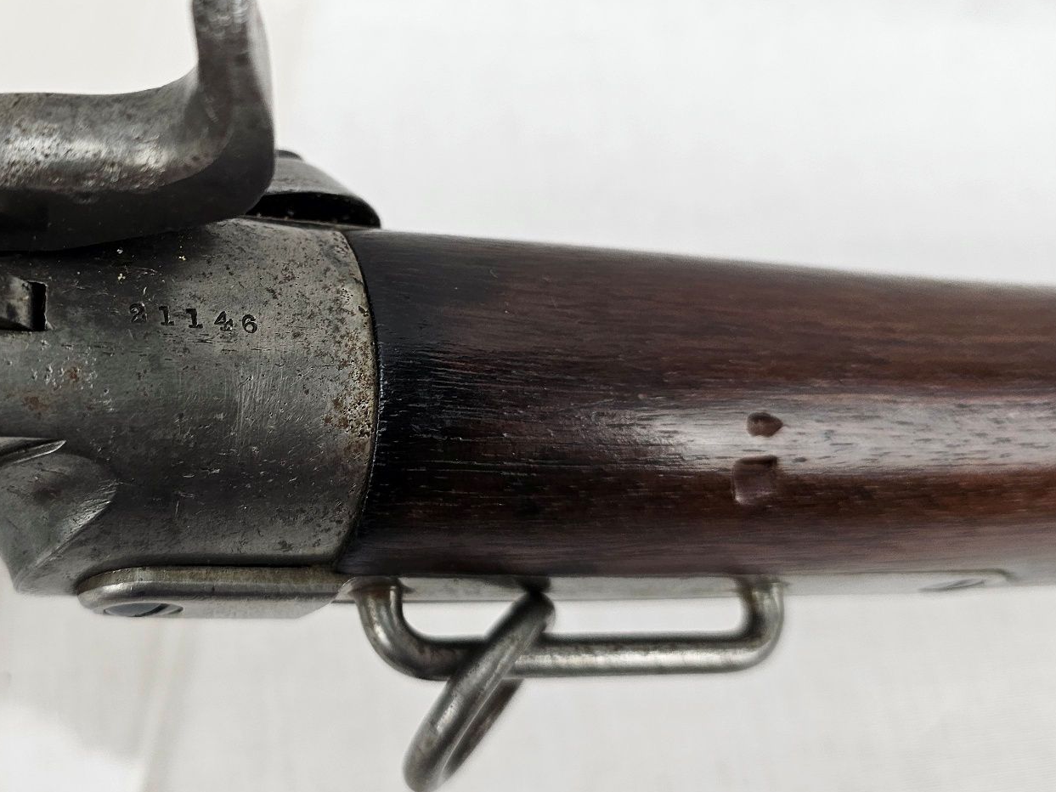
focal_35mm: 37
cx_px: 260
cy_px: 300
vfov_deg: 38.4
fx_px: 1129
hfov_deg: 48.2
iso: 64
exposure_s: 1/100
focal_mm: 6.3
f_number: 1.7
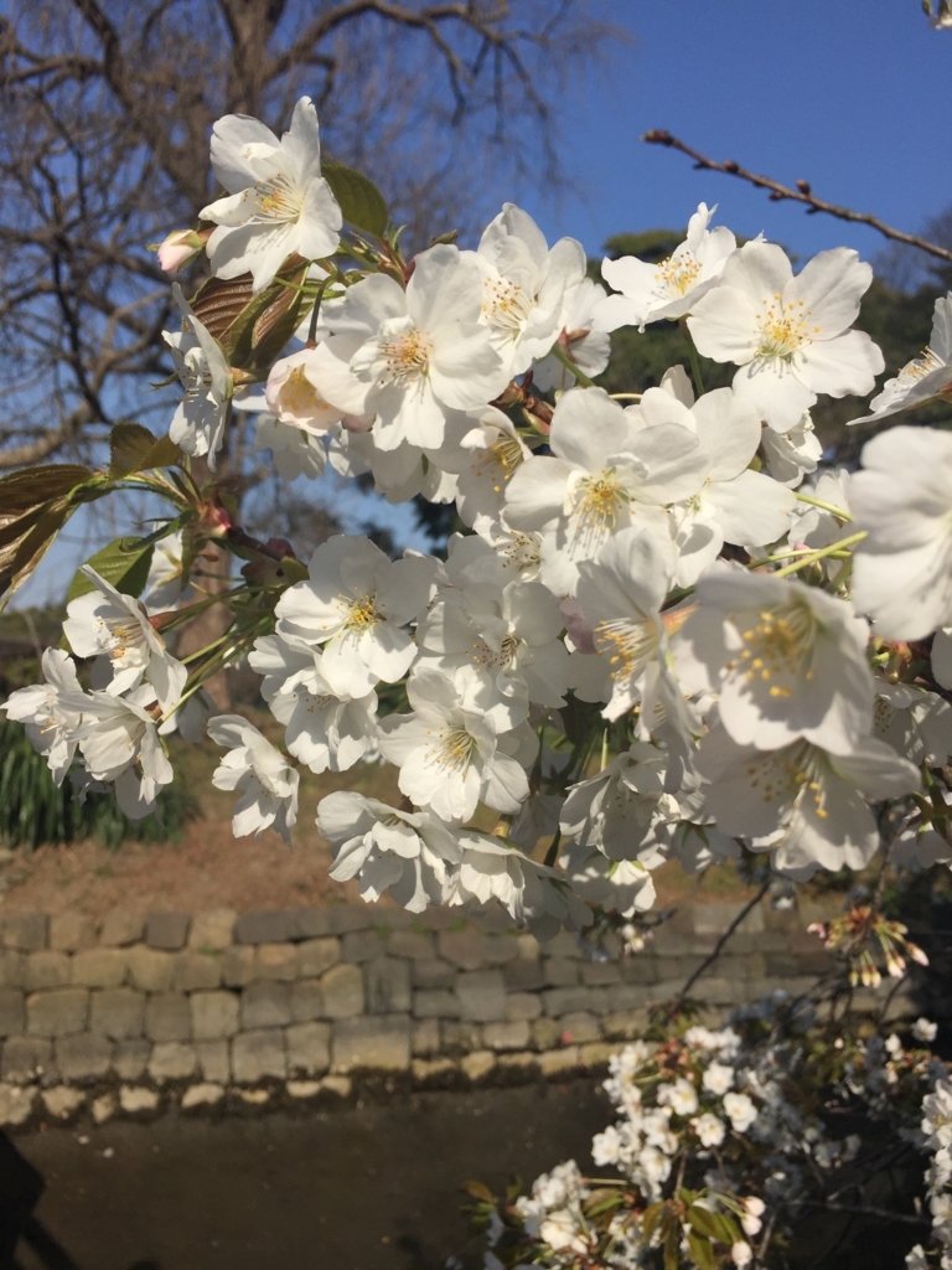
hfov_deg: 48.2
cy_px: 635
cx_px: 476
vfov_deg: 61.7
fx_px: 1063
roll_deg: -3.5
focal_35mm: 29
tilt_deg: +5.9
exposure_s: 1/3597
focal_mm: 4.15
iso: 32
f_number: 2.2
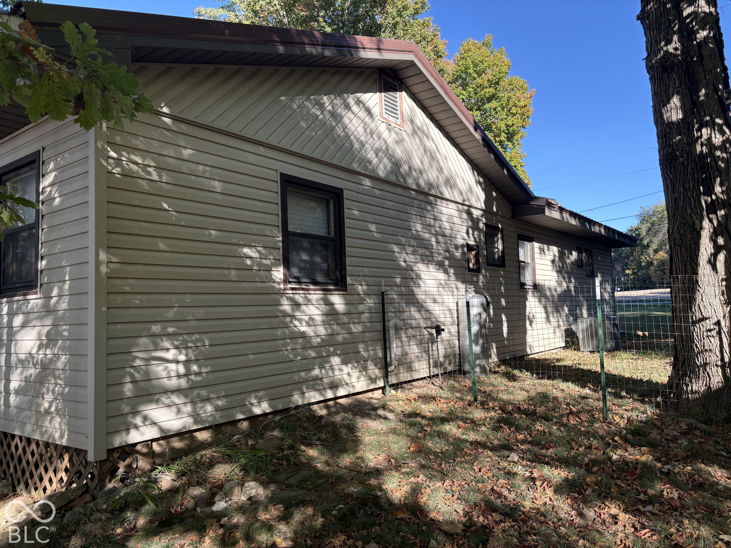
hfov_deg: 67.3
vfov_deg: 53.1
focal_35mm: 26
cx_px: 366
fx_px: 549
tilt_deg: +5.2
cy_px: 274
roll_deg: +2.7
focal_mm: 5.96
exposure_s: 1/801
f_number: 1.6
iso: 64
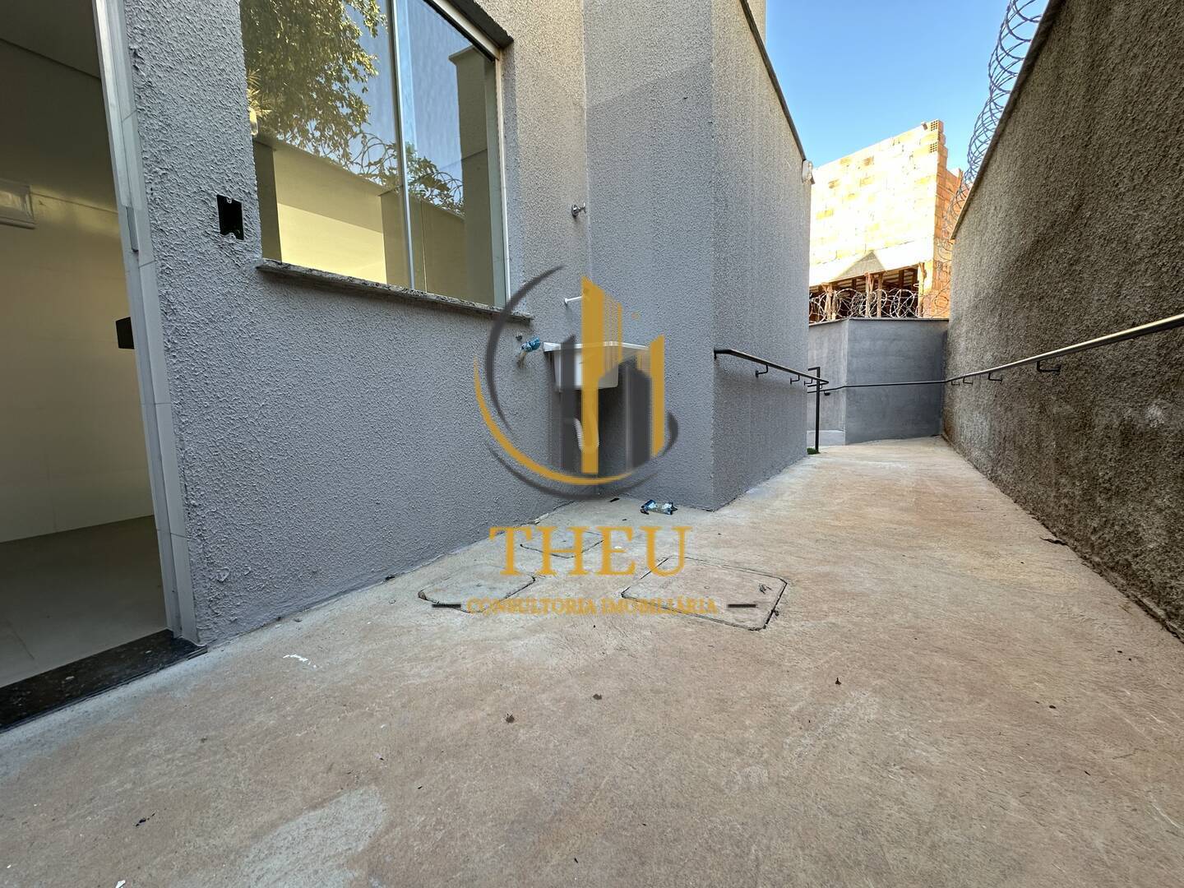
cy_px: 444
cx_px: 592
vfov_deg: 85.7
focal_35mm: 14
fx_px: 479
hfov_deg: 102.1
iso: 50
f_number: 2.2
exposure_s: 1/99
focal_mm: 2.22
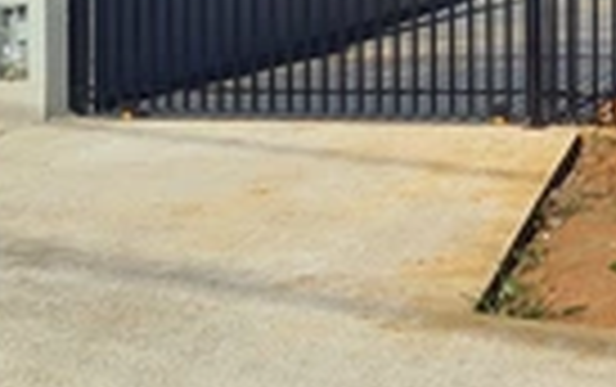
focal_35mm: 89
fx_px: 1496
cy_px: -162
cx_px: 868
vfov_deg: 14.0
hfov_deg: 20.6
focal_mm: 5.23
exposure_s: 1/1864
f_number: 1.8
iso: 50
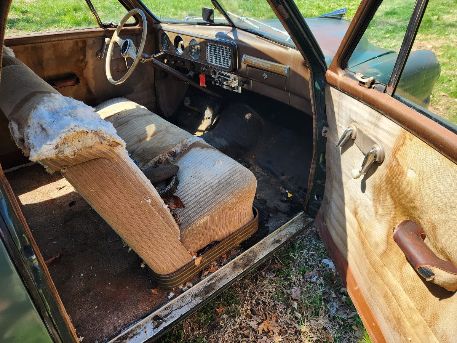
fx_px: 304
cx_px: 228
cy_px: 172
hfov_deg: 73.9
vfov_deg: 58.9
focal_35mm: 23
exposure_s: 1/309
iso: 20
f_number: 1.8
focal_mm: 5.4
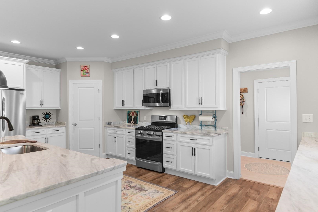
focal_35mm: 21
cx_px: 159
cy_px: 106
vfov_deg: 59.5
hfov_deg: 81.2
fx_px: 185
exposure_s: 1/4
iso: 100
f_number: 5
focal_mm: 14
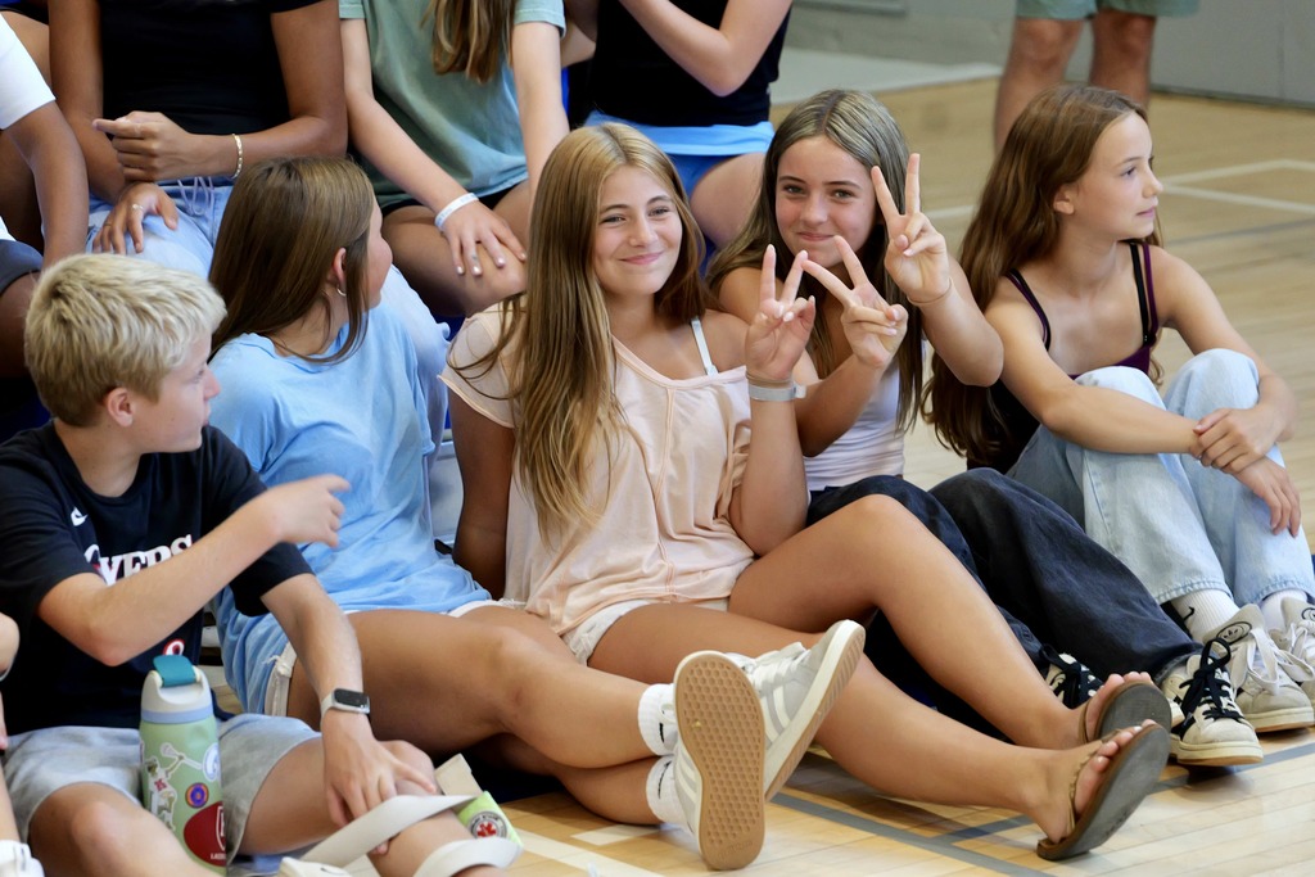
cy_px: 438
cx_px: 658
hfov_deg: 15.8
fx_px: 4749
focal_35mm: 130
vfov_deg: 10.6
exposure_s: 1/160
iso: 6400
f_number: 5.6
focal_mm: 130
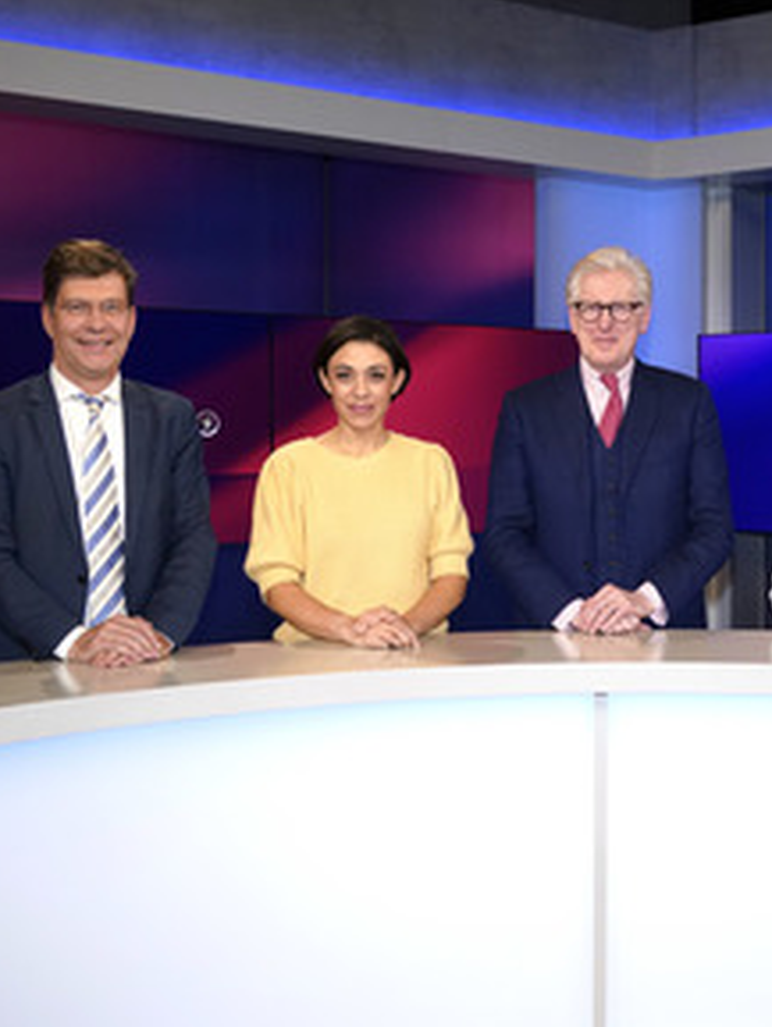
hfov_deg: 31.4
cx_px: 614
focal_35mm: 45
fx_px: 1337
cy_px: 526
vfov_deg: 42.1
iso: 2000
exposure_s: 1/160
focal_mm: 30
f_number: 5.6
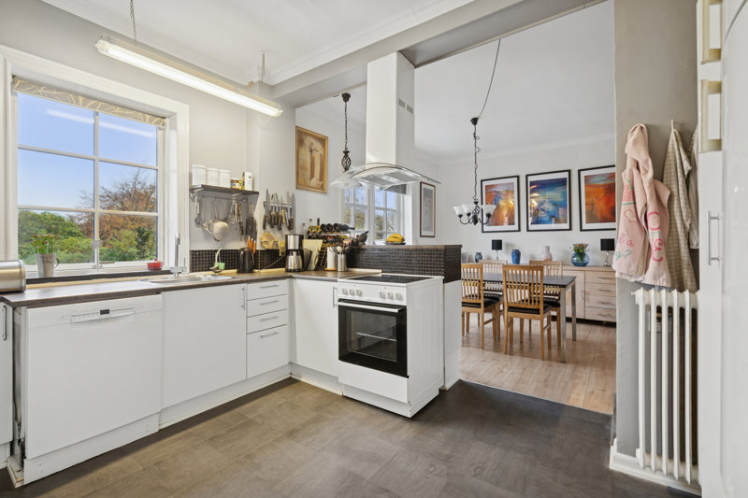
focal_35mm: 16
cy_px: 249
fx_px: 332
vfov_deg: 73.7
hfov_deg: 96.7
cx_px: 374
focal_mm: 16
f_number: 7.1
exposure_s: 1/6
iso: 320
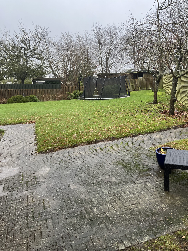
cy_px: 126
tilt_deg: -8.9
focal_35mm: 26
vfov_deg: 67.3
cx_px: 94
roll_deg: -0.7
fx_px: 188
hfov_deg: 53.1
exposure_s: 1/100
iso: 125
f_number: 1.5
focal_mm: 5.7
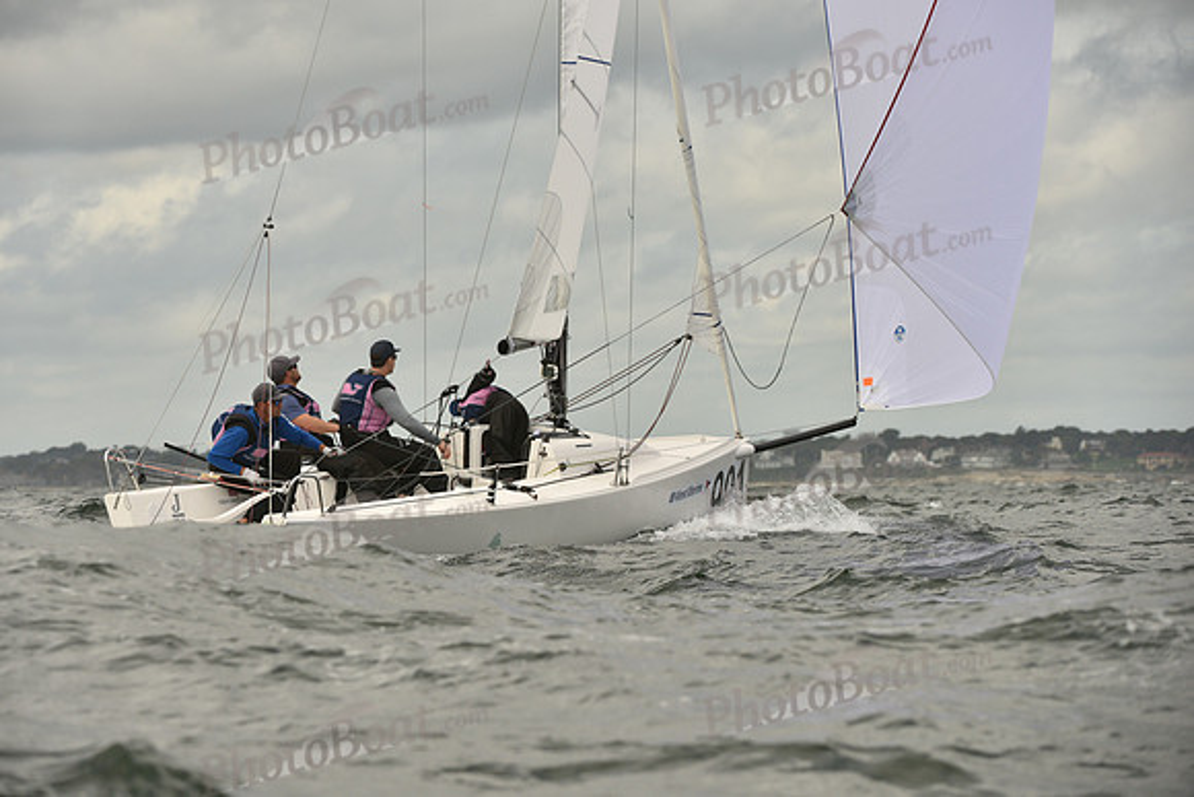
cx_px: 597
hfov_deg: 9.4
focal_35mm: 220
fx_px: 7298
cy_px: 398
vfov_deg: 6.2
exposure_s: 1/1250
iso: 320
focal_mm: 220
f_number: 7.1
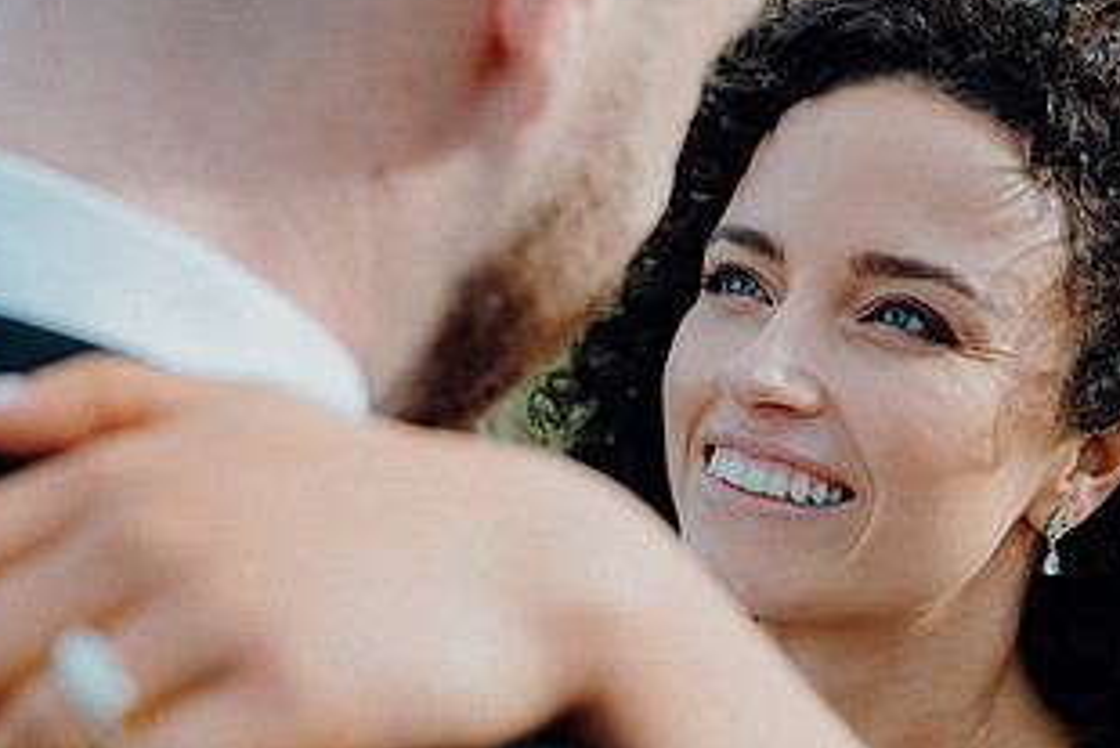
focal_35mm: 71
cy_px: 468
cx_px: 535
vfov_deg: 19.2
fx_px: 2210
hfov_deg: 28.4
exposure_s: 1/500
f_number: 3.5
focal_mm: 38
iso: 125
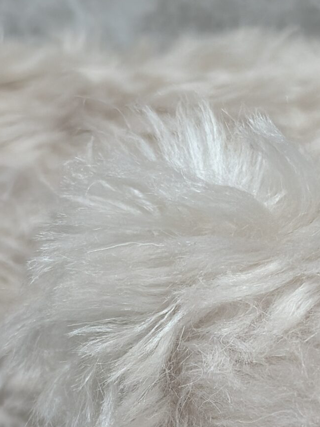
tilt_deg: -22.0
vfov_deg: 13.5
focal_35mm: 143
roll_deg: +2.8
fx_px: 1763
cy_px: 503
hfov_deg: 10.4
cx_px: 237
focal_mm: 6.86
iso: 80
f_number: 1.78
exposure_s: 1/402
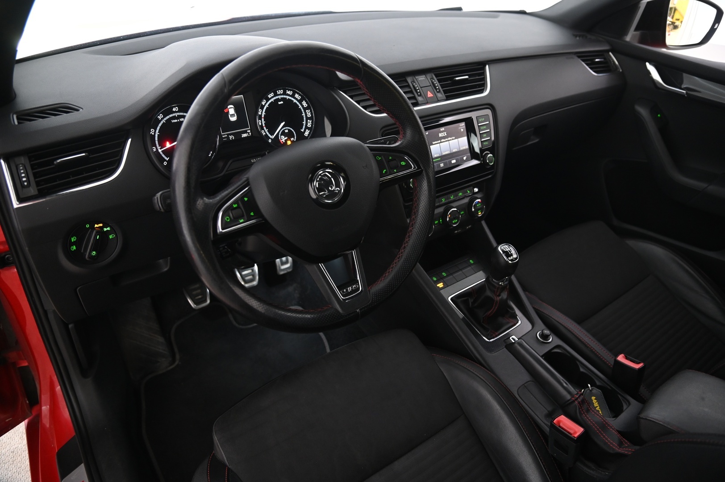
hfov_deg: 73.8
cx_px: 362
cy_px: 241
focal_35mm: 24
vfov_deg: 53.1
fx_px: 483
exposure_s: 1/15
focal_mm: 24
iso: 2000
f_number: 4
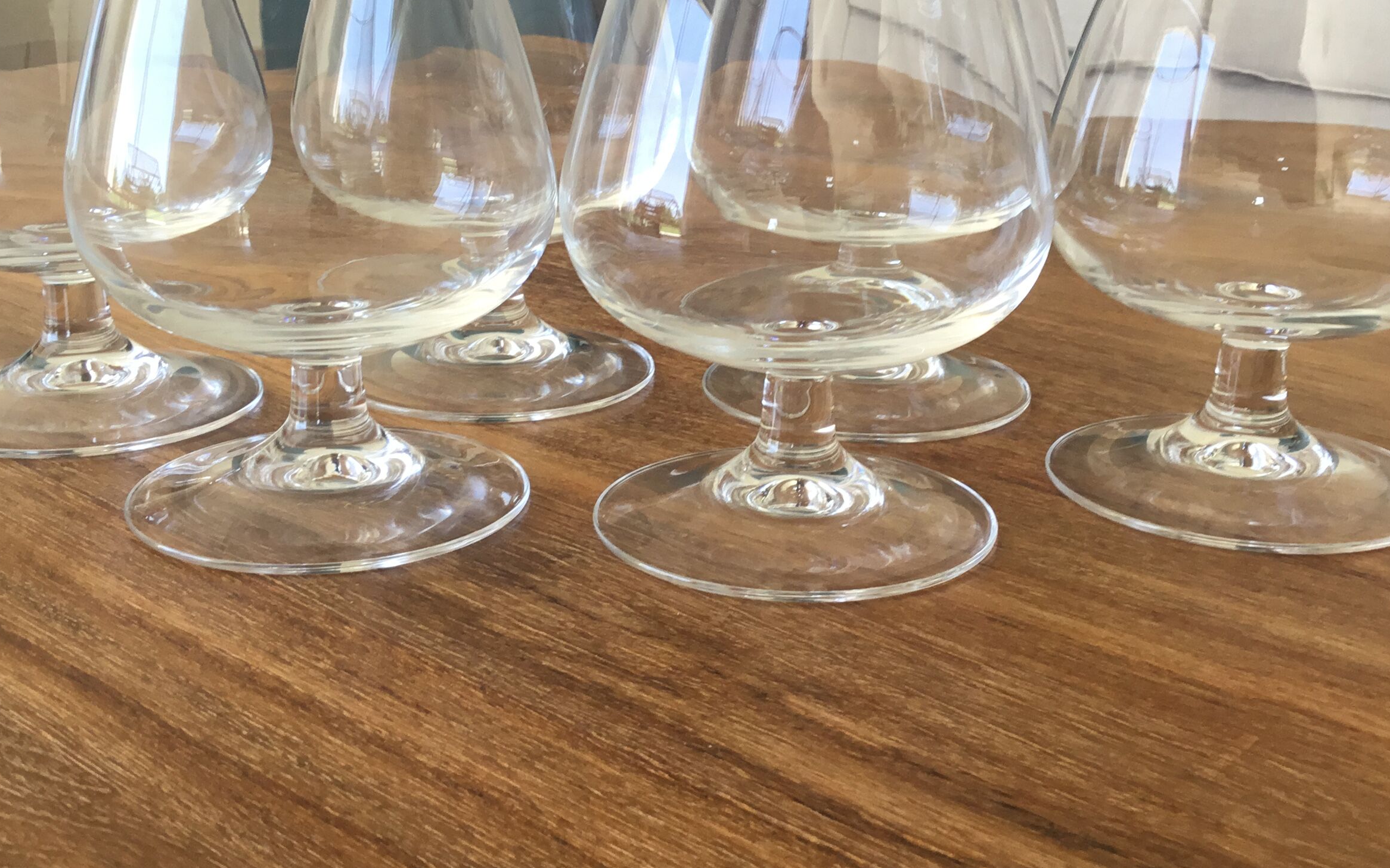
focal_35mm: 46
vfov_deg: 28.0
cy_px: 415
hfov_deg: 43.5
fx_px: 1742
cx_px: 697
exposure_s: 1/50
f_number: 2.4
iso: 25
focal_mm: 3.3
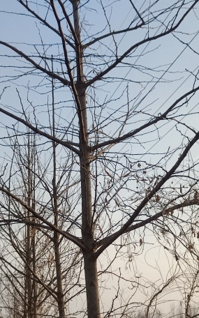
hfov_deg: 22.7
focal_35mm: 57
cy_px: 217
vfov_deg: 35.3
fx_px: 495
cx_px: 99
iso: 100
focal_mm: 5.59
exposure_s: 1/211
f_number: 1.88
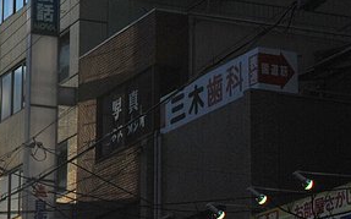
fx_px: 1568
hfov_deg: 12.2
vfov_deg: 8.0
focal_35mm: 164
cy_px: 102
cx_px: -165
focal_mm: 30
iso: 100
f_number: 9
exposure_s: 1/320
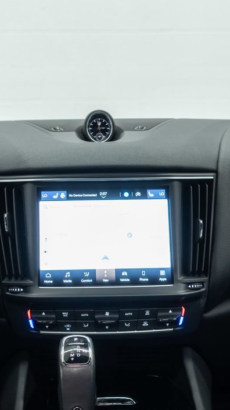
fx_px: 651
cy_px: 274
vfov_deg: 34.6
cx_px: 104
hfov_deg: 20.0
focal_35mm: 60
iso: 800
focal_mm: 28
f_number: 3.5
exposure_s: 1/50
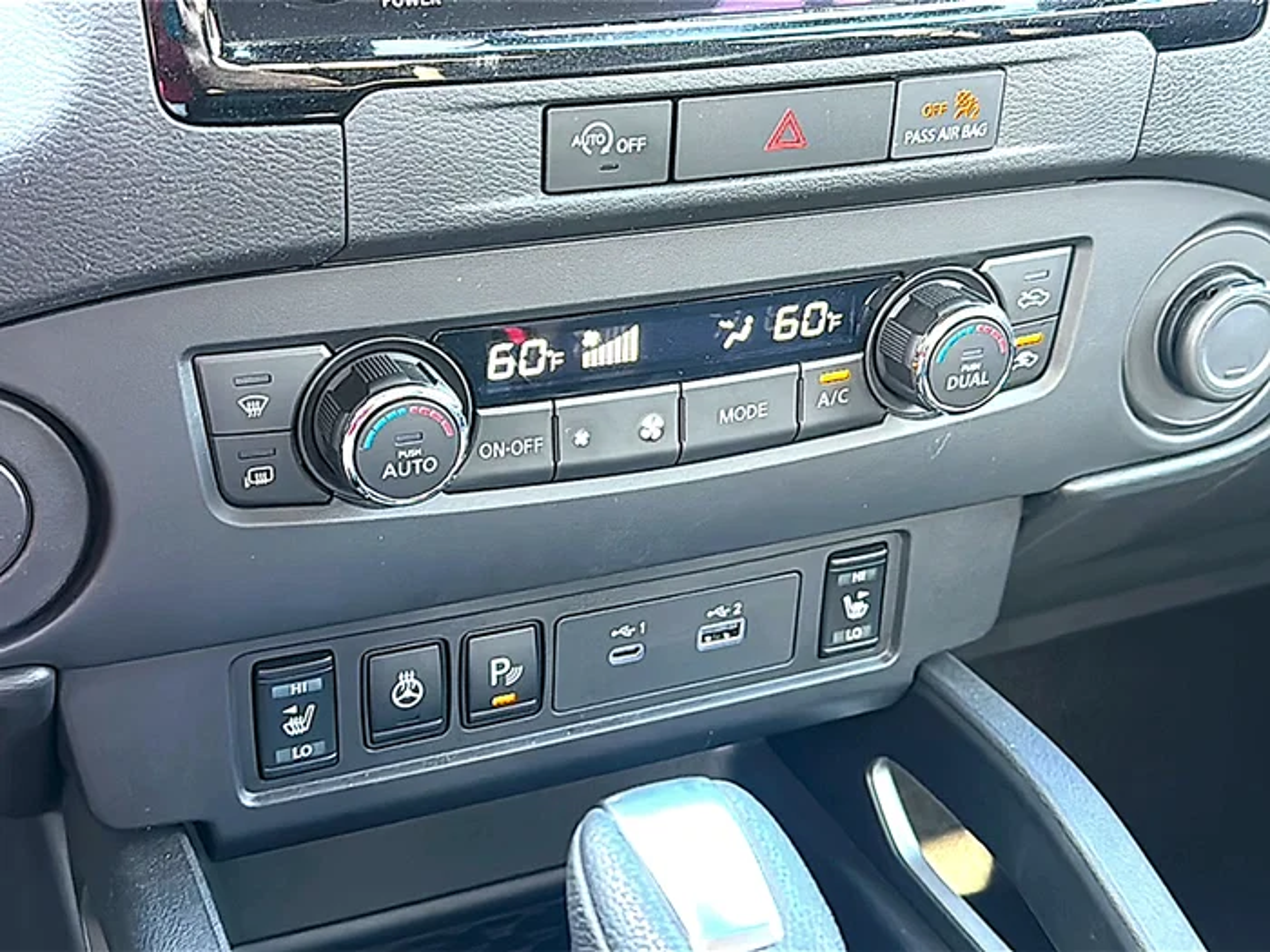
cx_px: 635
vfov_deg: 36.0
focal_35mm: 40
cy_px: 476
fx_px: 1468
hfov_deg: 46.8
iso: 400
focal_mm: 6.86
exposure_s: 1/40
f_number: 1.78
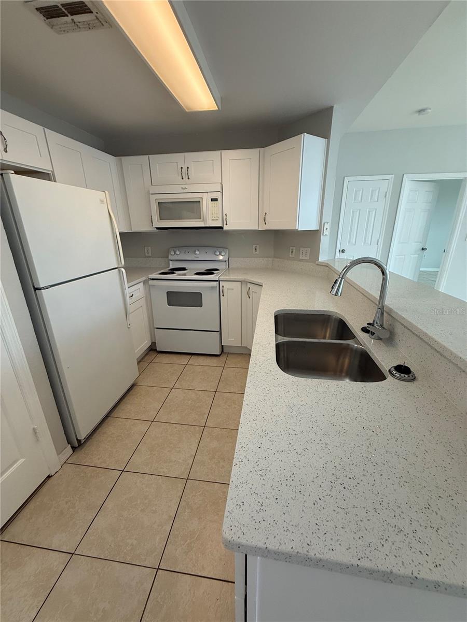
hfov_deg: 85.7
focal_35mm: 14
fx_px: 252
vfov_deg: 102.1
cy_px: 311
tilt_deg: -18.2
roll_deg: +0.9
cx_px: 234
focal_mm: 2.22
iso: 200
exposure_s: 1/120
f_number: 2.2
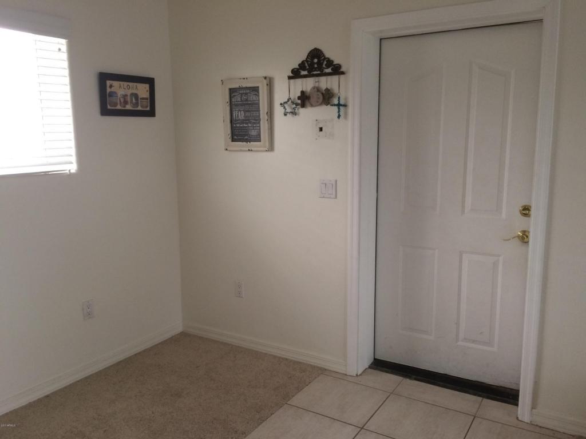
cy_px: 220
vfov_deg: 48.2
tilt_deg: -10.9
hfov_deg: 61.7
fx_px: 491
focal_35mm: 29
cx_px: 293
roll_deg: +1.8
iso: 125
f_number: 2.2
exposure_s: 1/30
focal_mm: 4.15
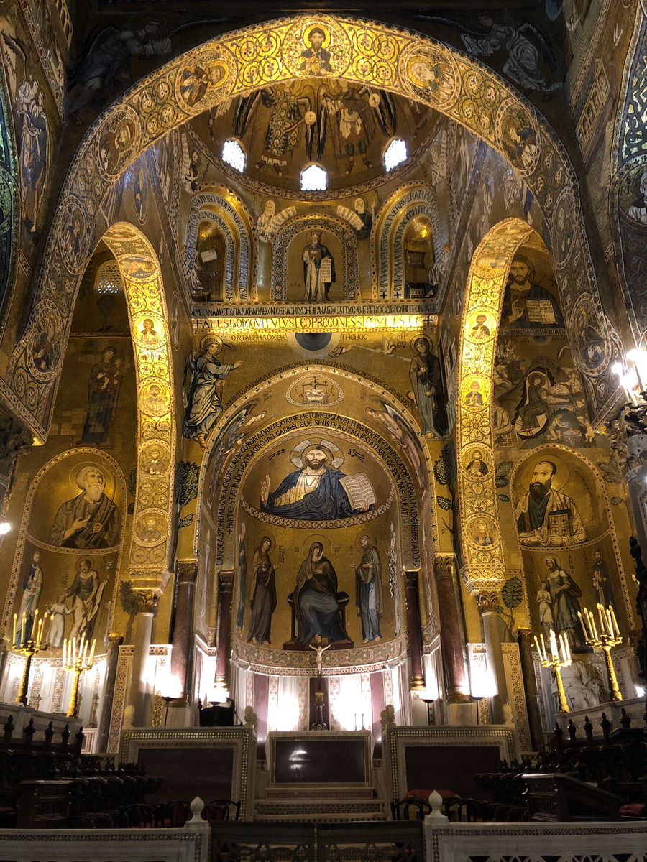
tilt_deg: +28.7
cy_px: 431
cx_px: 324
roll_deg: +0.0
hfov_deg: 49.7
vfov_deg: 63.4
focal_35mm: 28
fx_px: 698
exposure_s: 1/17
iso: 64
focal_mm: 4
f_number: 1.8
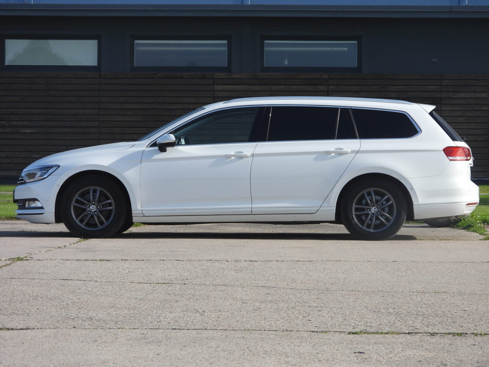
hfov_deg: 14.6
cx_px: 244
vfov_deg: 11.0
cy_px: 184
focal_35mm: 135
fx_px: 1907
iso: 100
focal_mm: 24.3
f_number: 4
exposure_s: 1/200
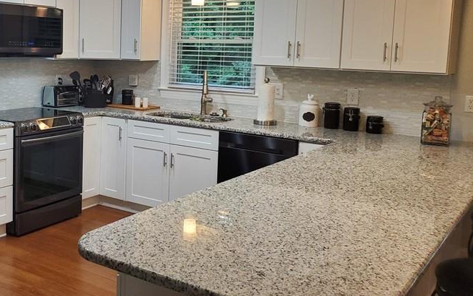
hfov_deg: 44.8
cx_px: 123
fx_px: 554
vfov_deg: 29.6
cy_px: 94
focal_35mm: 43
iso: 250
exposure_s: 1/120
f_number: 2.4
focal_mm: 4.3
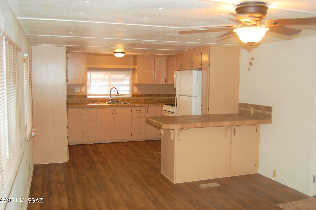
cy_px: 105
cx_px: 158
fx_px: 303
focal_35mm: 34
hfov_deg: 55.2
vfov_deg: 38.3
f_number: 3.8
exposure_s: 1/60
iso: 400
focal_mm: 23
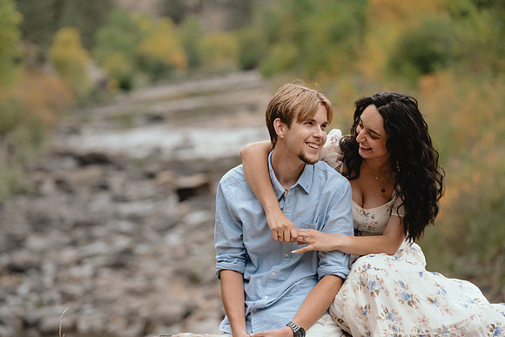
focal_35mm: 146
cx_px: 252
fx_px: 2048
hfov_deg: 14.1
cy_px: 168
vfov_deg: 9.4
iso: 320
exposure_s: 1/250
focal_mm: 146
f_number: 3.5
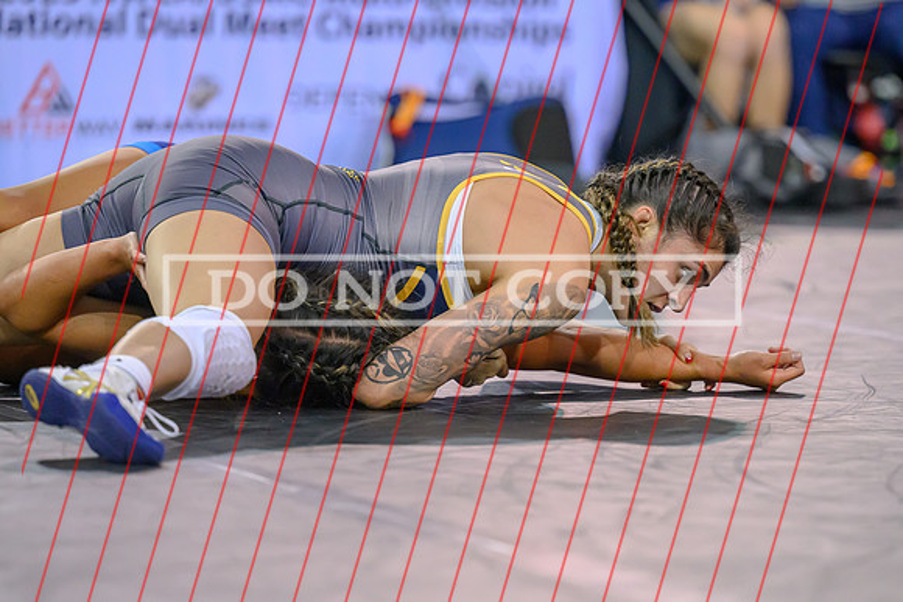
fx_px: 5153
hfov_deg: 10.0
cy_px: 352
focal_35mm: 205
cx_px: 537
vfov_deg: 6.7
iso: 4000
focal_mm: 150
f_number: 2.8
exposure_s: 1/800
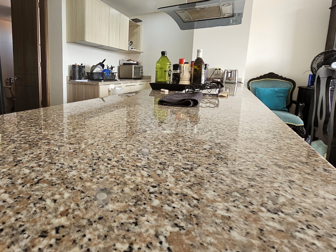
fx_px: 175
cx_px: 109
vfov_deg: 70.7
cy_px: 98
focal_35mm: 18
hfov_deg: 84.4
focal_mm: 2.2
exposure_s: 1/77.5
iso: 125
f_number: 2.2
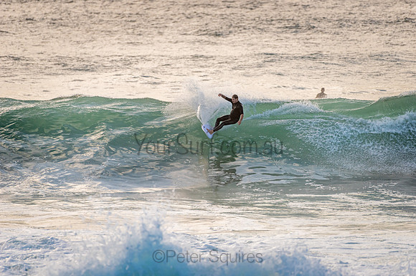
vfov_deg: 2.7
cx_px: 208
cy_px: 138
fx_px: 5779
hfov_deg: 4.1
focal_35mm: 501
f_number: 5.6
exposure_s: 1/2000
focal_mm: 500
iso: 280
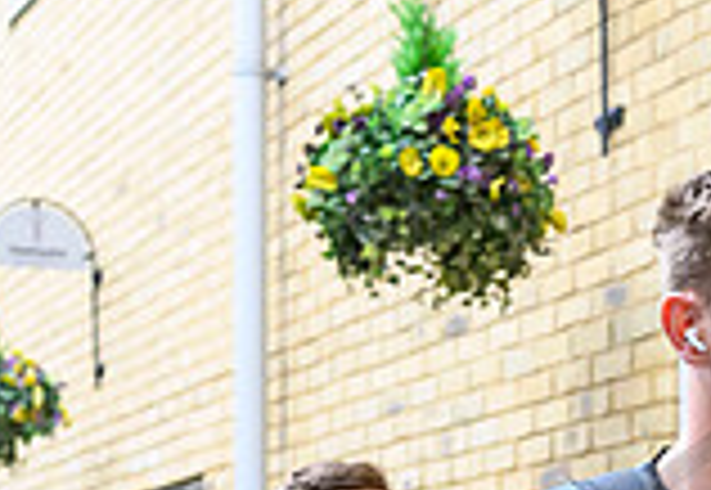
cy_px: 765
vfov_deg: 9.6
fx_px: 2815
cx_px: 815
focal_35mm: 141
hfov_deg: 14.0
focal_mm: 35
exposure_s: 1/400
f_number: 5
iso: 10000
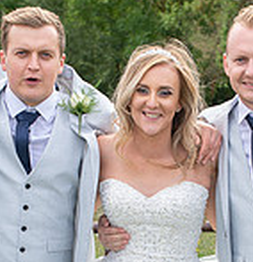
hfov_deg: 12.3
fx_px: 1170
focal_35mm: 139
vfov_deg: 12.6
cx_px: 154
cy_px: 289
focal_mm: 35
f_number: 4
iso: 100
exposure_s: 1/250
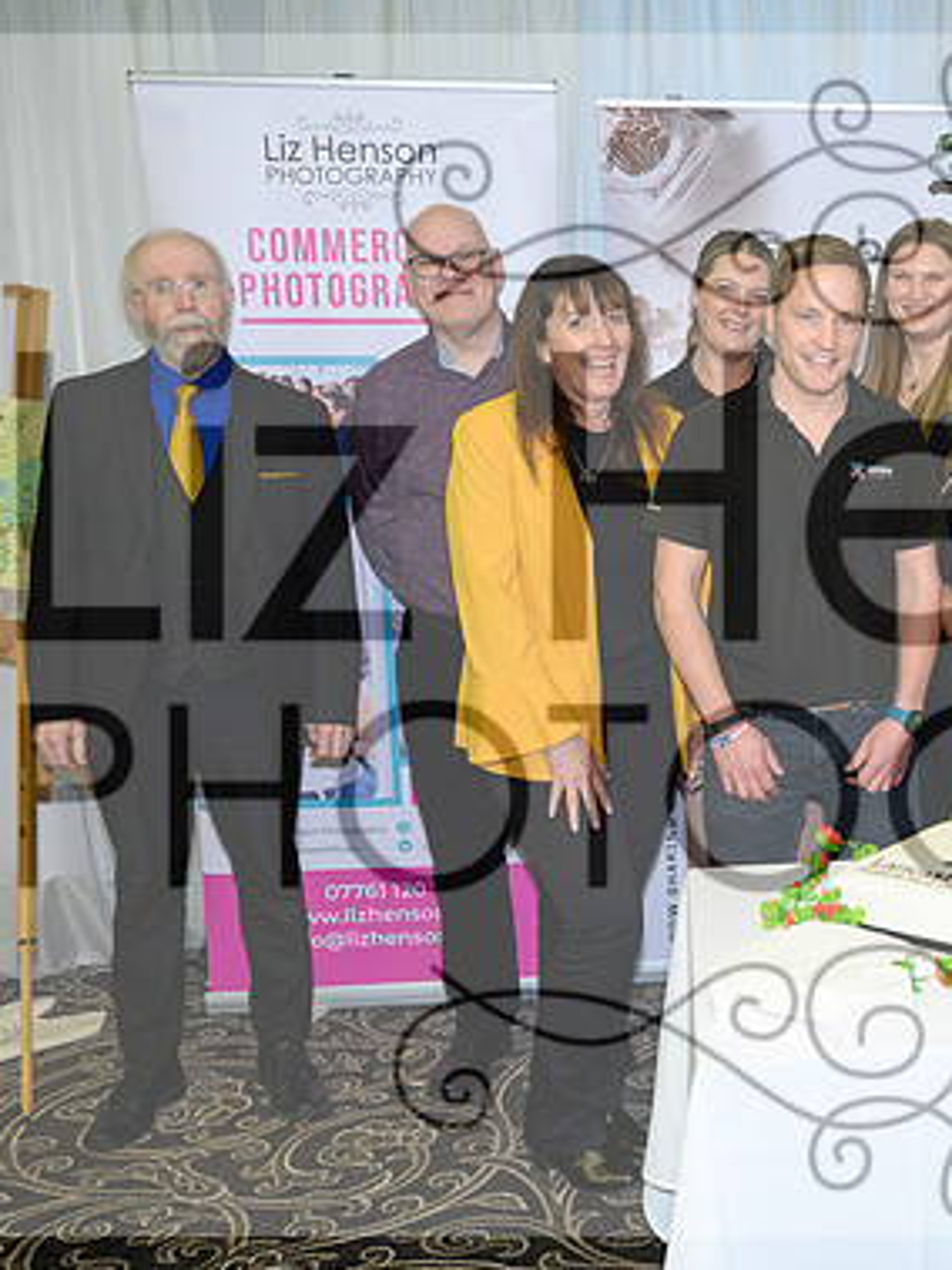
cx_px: 953
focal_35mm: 45
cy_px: 594
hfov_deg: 30.0
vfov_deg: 42.1
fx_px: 1651
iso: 2500
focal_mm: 28.5
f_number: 4.5
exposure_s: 1/100
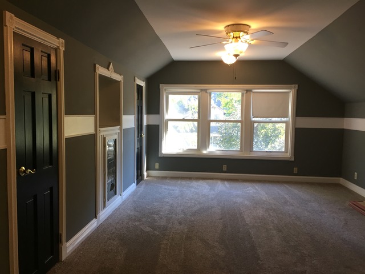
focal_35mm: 29
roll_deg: -1.6
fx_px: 306
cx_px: 182
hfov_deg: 61.7
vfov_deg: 48.2
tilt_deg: -3.8
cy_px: 137
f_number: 2.2
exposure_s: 1/30
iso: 40
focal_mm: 4.15
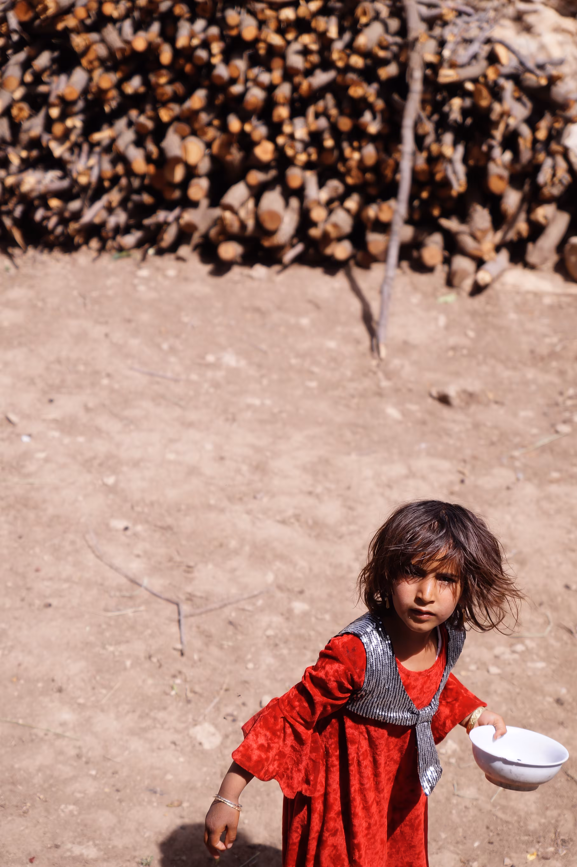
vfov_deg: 27.0
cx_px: 288
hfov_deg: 18.2
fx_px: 1805
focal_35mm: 75
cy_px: 434
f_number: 2.8
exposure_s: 1/1250
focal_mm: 50
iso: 100
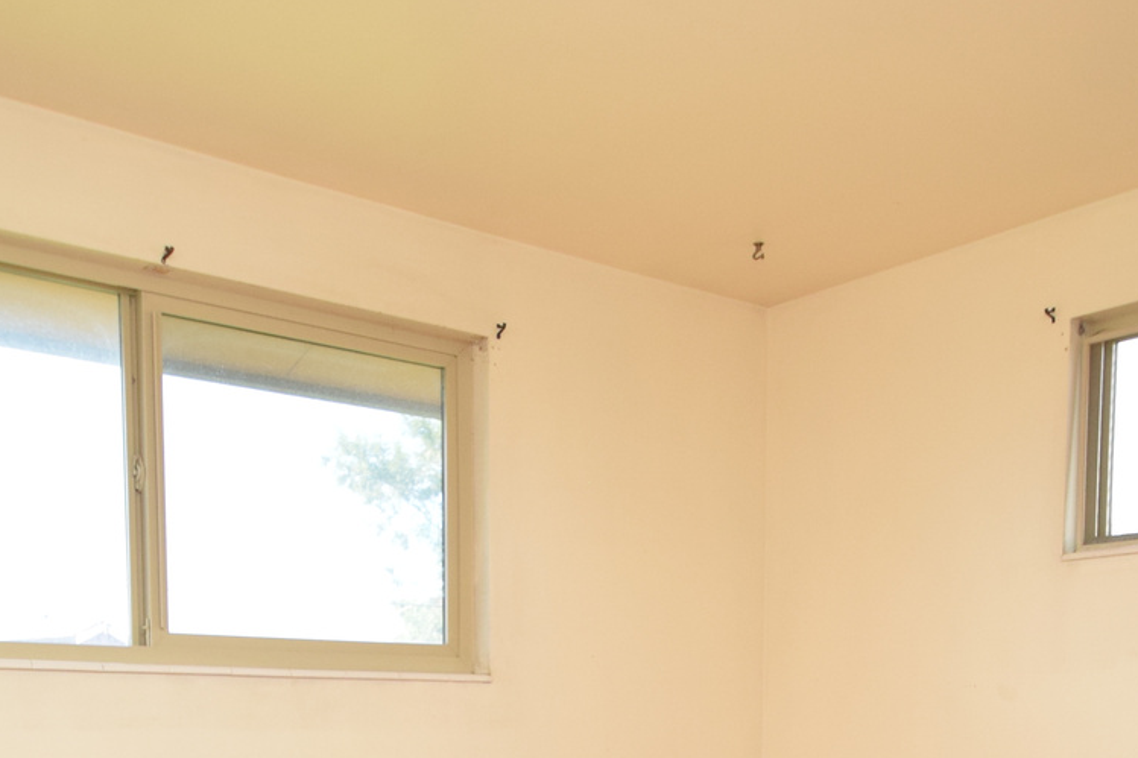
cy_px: 813
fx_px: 1296
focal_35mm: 41
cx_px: 624
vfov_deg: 29.7
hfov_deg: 47.4
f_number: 5.6
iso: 720
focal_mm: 10
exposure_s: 1/125
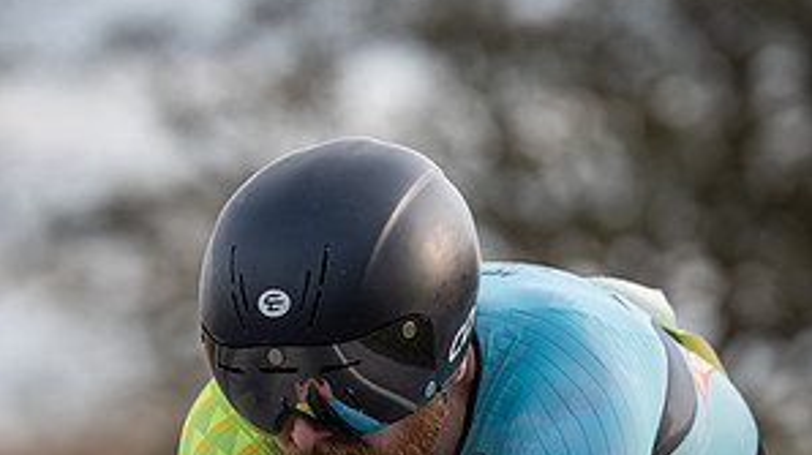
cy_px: 550
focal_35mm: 475
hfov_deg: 4.6
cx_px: 478
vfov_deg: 2.5
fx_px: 10218
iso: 250
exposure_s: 1/800
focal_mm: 200
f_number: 4
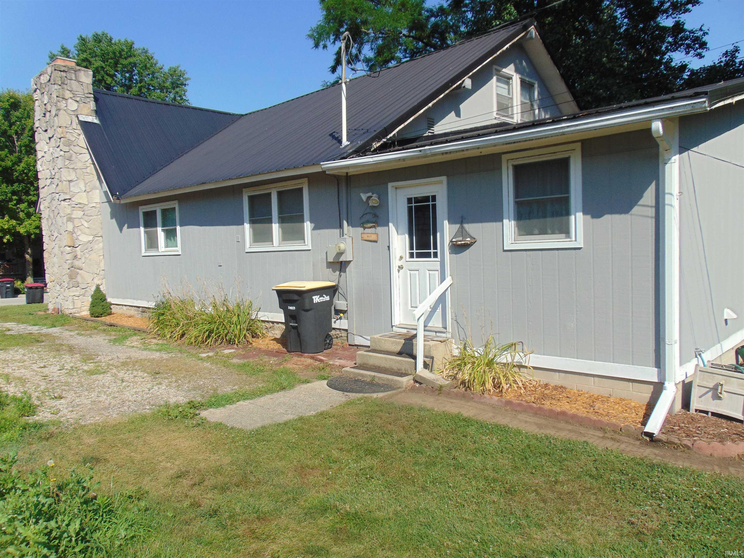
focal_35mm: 25
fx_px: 537
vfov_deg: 54.9
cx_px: 372
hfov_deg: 69.4
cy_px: 279
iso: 80
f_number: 7.7
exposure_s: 1/250
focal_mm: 4.5
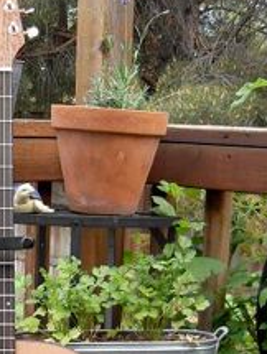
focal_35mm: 104
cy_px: 428
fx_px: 1066
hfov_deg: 14.0
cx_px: -18
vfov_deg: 17.9
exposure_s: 1/125
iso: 80
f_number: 2.8
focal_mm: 6.3
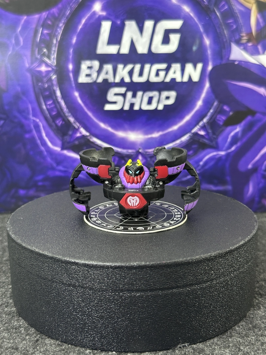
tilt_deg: -14.1
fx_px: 492
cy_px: 178
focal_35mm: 48
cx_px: 133
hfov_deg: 30.3
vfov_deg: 39.7
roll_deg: -0.7
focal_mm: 6.86
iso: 250
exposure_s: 1/60
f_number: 1.78
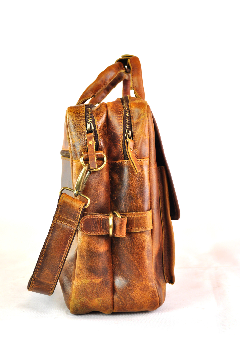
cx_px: 120
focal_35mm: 57
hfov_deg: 23.7
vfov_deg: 35.1
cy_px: 181
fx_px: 571
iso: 125
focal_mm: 38
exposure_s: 1/30
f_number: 5.6
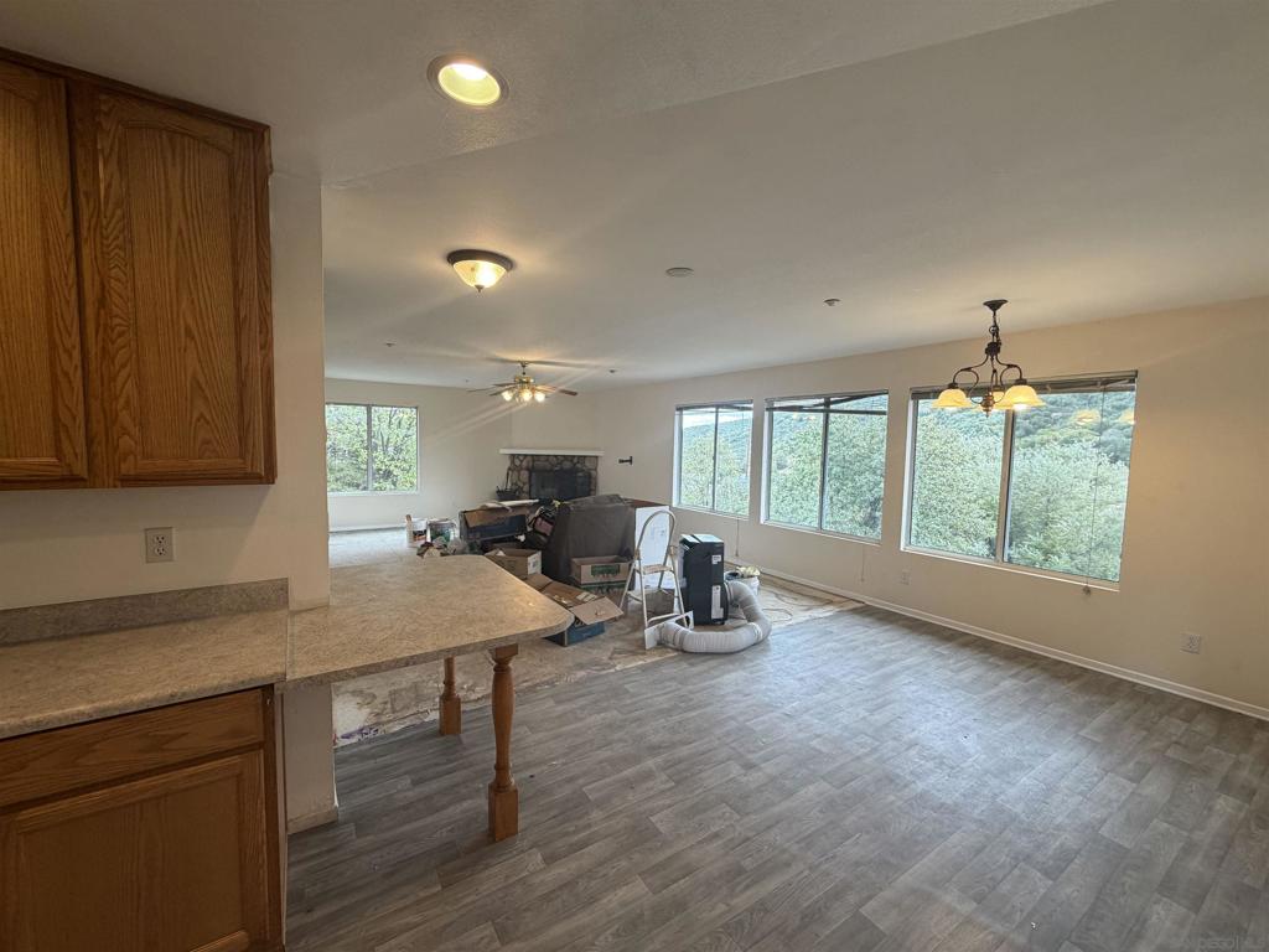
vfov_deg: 85.7
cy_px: 476
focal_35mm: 14
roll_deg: -0.7
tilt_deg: -3.3
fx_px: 513
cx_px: 634
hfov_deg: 102.1
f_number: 2.2
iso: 160
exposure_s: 1/120
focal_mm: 2.22
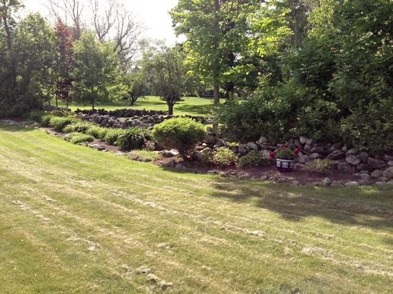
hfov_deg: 55.4
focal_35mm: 33
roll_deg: -1.4
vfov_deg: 42.9
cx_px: 196
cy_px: 147
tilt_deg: -6.0
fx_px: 375
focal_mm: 4.12
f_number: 2.4
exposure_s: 1/713
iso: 50
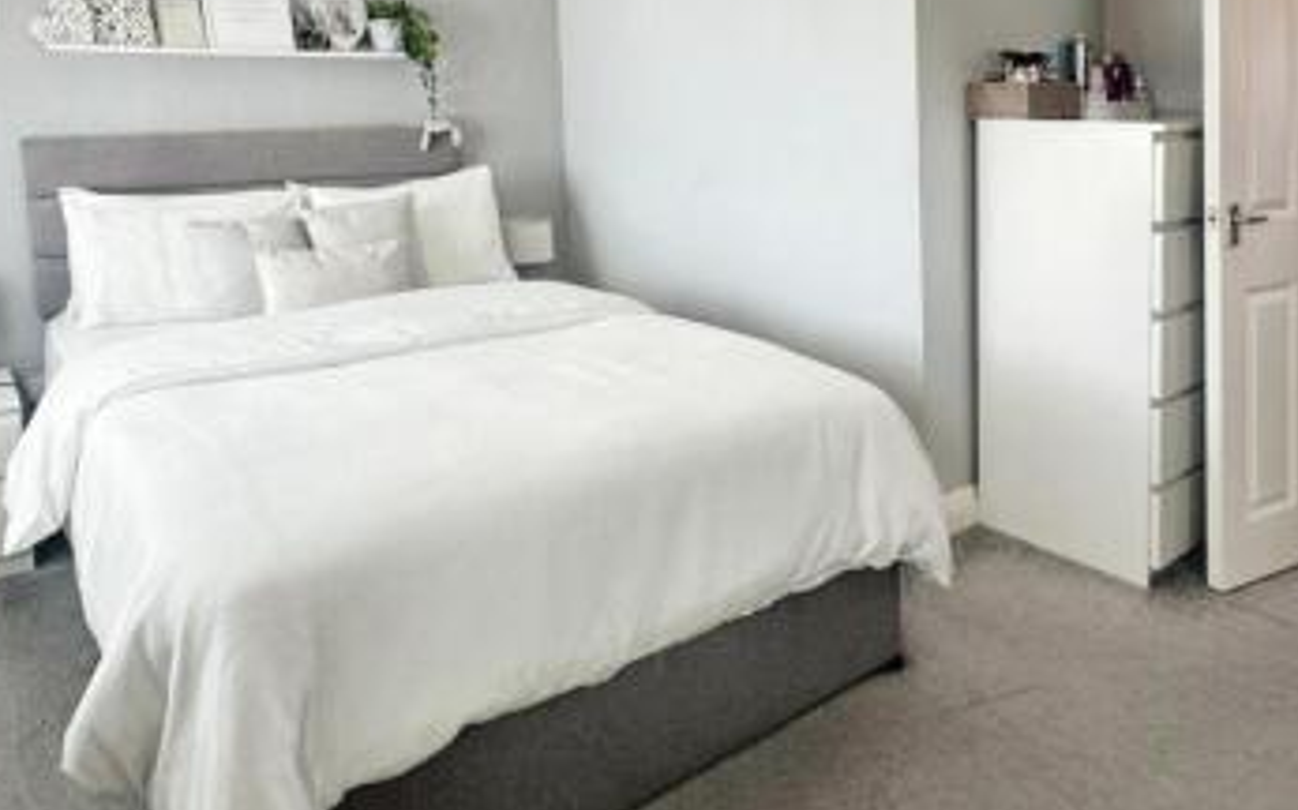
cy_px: 279
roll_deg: +1.0
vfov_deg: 48.5
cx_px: 499
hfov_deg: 71.5
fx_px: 884
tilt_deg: -6.8
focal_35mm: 25
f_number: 2.2
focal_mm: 2.22
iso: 64
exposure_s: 1/100
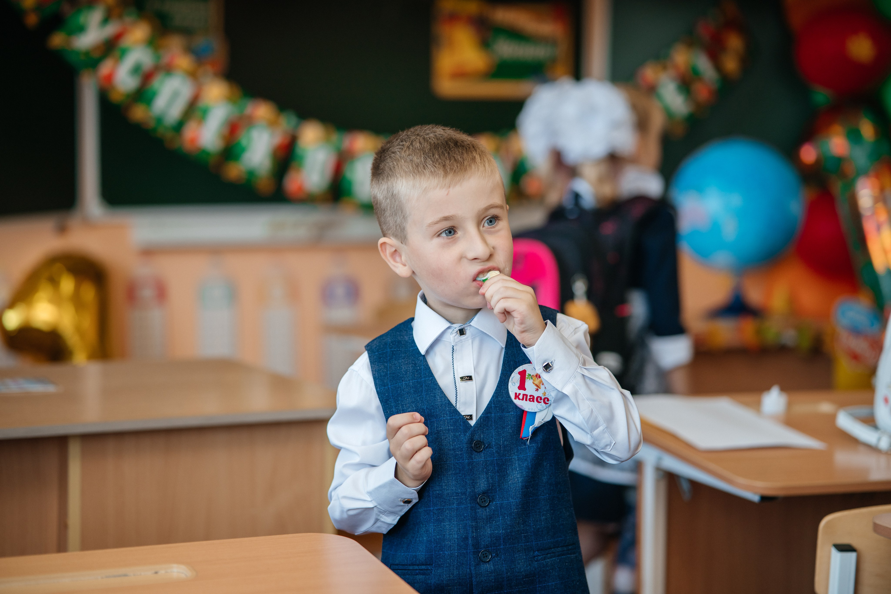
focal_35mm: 85
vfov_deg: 16.1
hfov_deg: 23.9
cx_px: 446
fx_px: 2104
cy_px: 297
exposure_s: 1/320
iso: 400
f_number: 2.2
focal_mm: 85
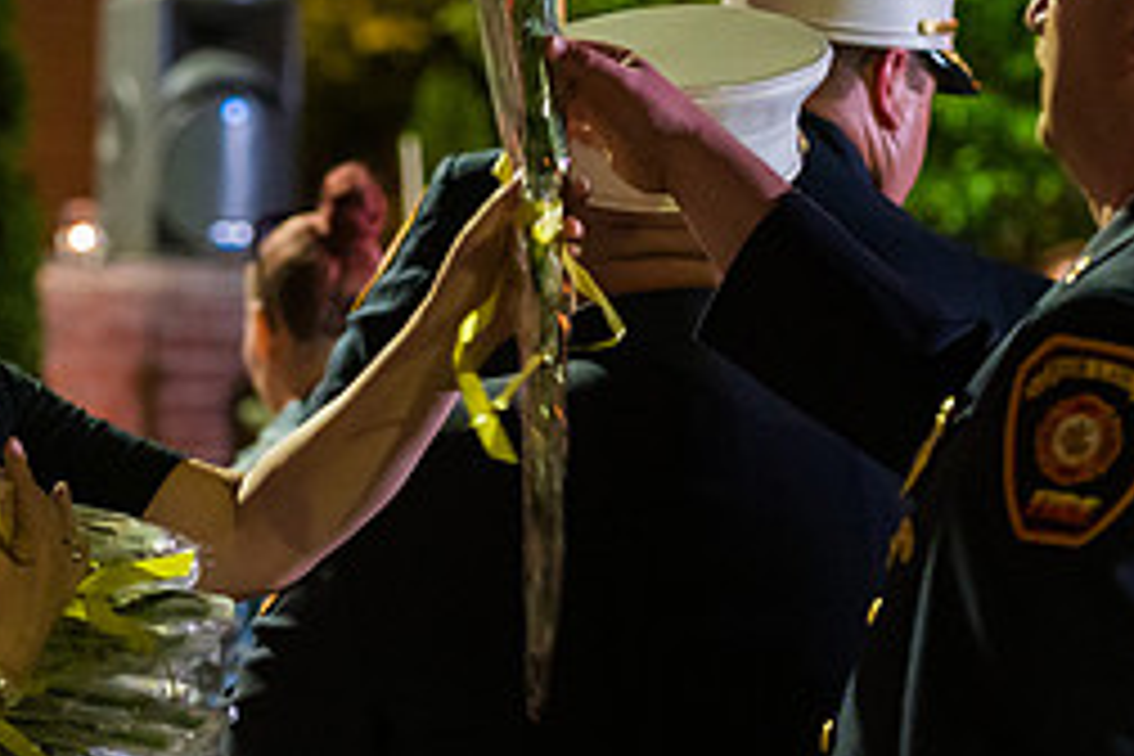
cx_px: 261
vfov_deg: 6.9
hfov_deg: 10.4
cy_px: 369
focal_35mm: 198
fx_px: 6237
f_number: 3.2
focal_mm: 86
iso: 8000
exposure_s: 1/60
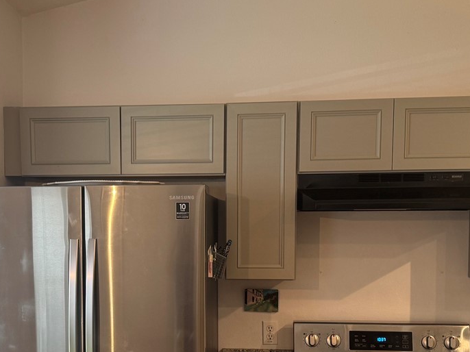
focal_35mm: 56
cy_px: 266
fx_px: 760
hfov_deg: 34.1
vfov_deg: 25.8
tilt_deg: -4.8
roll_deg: +0.0
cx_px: 160
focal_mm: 6.76
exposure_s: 1/60
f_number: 1.78
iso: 125
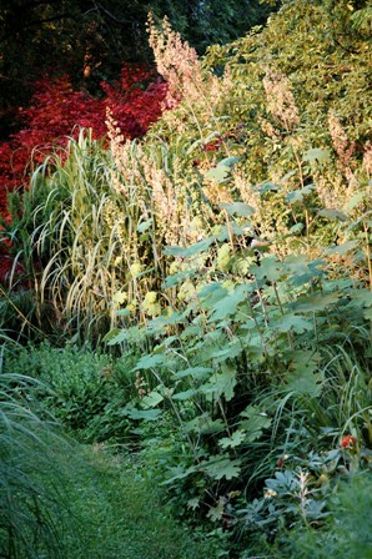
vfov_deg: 26.0
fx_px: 1211
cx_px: 186
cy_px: 280
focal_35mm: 78
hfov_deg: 17.5
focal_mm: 52
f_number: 4.5
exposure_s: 1/200
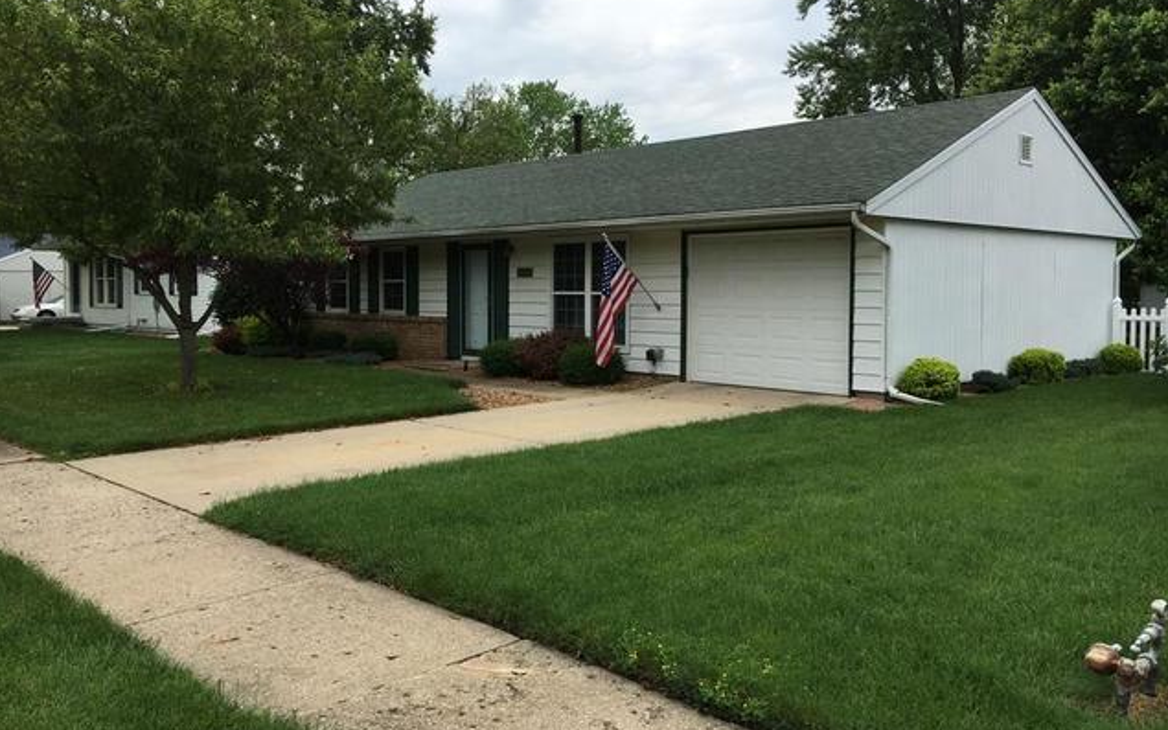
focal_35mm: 31
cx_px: 581
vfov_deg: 40.6
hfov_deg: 61.2
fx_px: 987
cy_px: 325
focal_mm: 4.15
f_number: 2.2
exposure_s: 1/1451
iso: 25
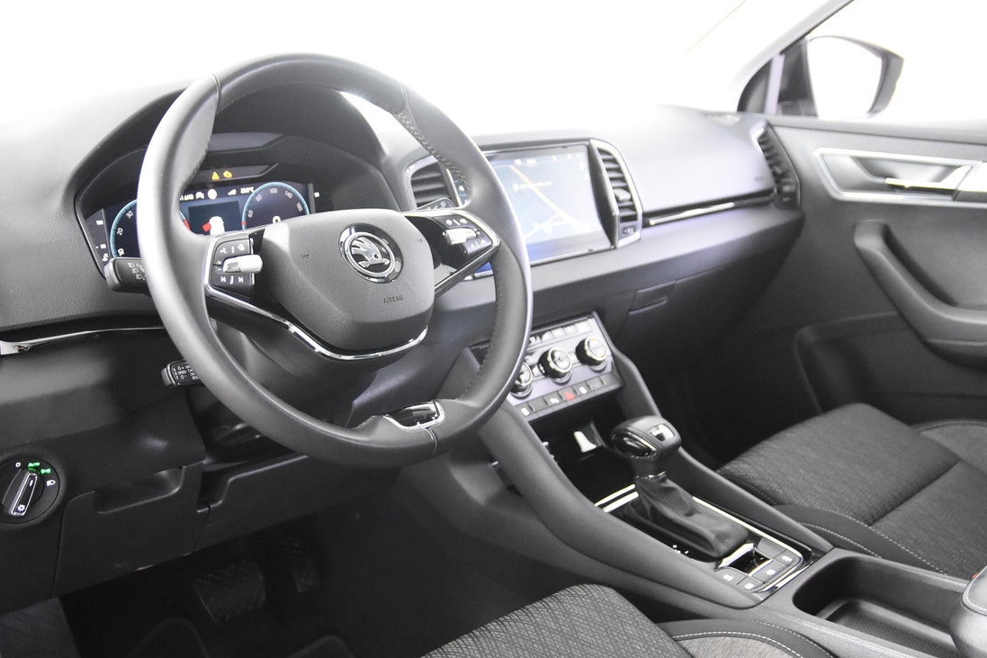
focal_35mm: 35
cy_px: 374
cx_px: 415
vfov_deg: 37.8
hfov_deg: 54.2
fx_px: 959
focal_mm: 20
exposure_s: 1/30
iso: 5600
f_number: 2.8
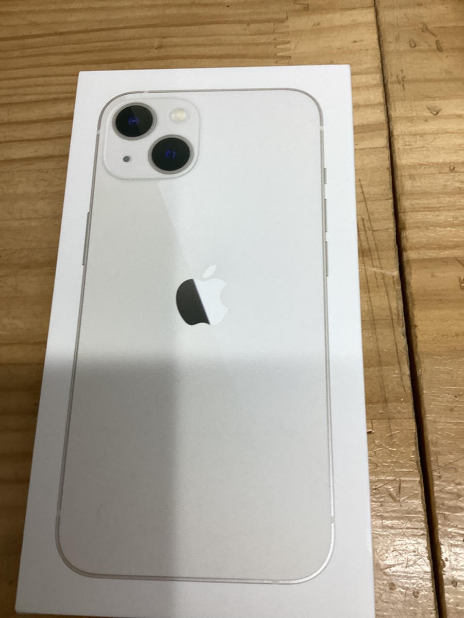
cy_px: 309
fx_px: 554
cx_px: 232
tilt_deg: -72.0
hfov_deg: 45.4
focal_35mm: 31
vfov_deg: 58.4
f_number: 2.4
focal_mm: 3.3
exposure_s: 1/120
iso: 80
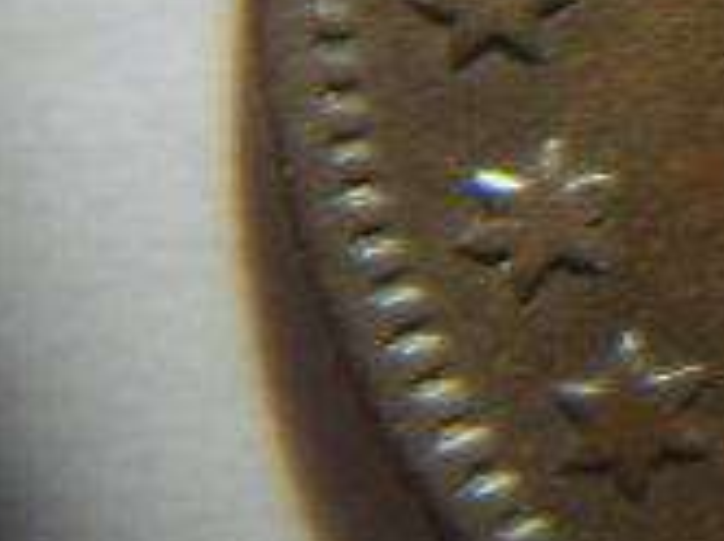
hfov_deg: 13.3
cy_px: -57
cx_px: 1282
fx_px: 2819
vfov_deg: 10.8
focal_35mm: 135
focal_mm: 5.8
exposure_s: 1/6
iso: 140
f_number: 2.8
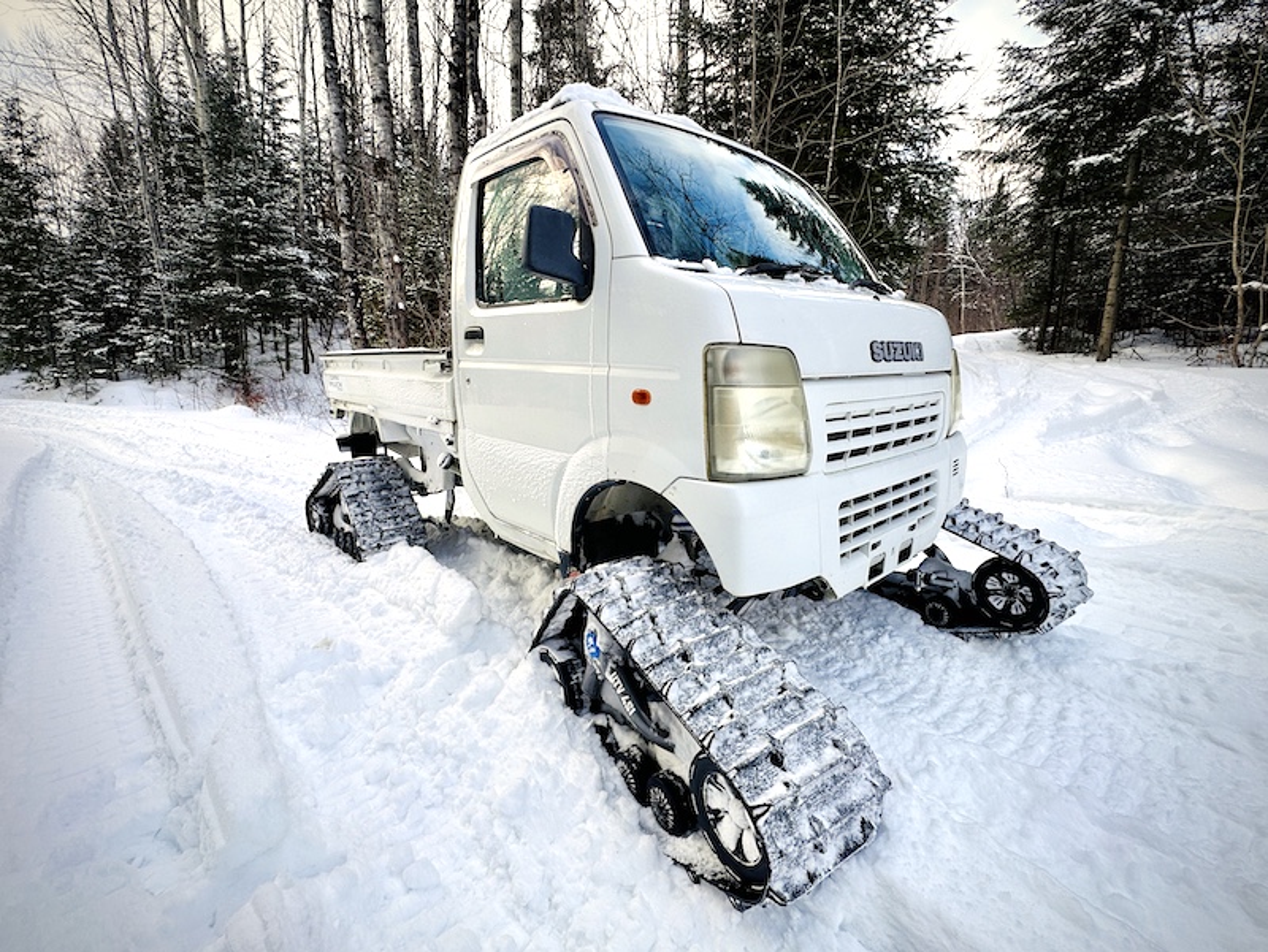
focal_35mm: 14
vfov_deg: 85.7
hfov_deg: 102.0
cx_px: 634
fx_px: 513
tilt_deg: -7.7
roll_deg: -2.4
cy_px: 476
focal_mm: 2.22
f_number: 2.2
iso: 40
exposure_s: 1/310
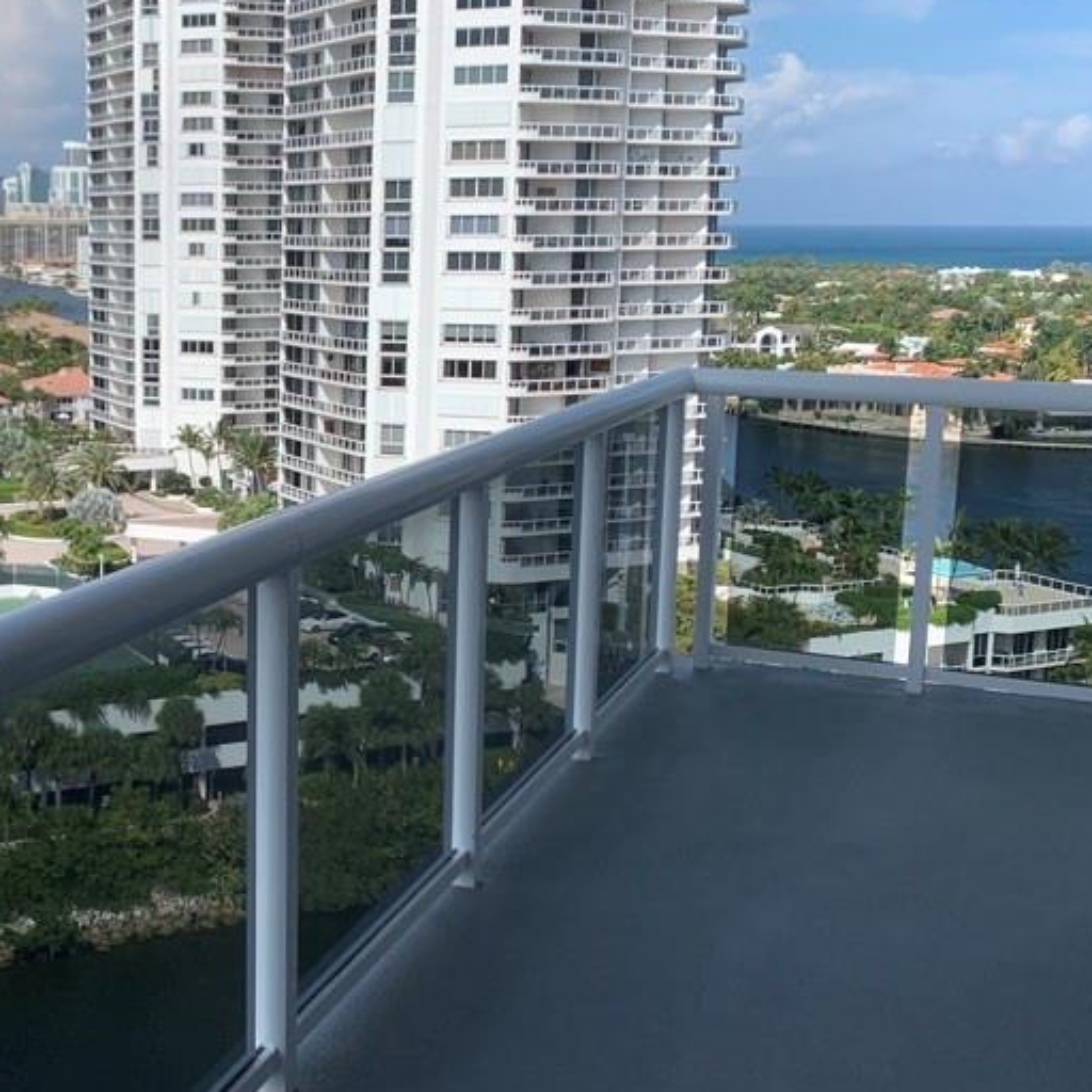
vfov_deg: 36.8
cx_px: 181
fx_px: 1642
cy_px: 518
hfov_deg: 35.3
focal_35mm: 46
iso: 25
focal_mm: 4.25
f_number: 1.8
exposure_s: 1/3289
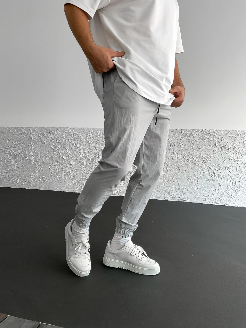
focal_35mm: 29
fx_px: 275
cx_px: 123
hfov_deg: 48.2
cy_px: 164
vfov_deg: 61.7
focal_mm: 3
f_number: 1.8
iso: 25
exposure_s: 1/120
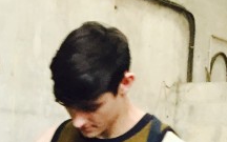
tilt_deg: -7.1
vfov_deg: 8.6
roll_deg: -1.7
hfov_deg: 13.8
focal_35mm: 146
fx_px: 903
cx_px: -68
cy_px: 266
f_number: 2.2
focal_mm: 4.15
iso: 250
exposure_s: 1/17
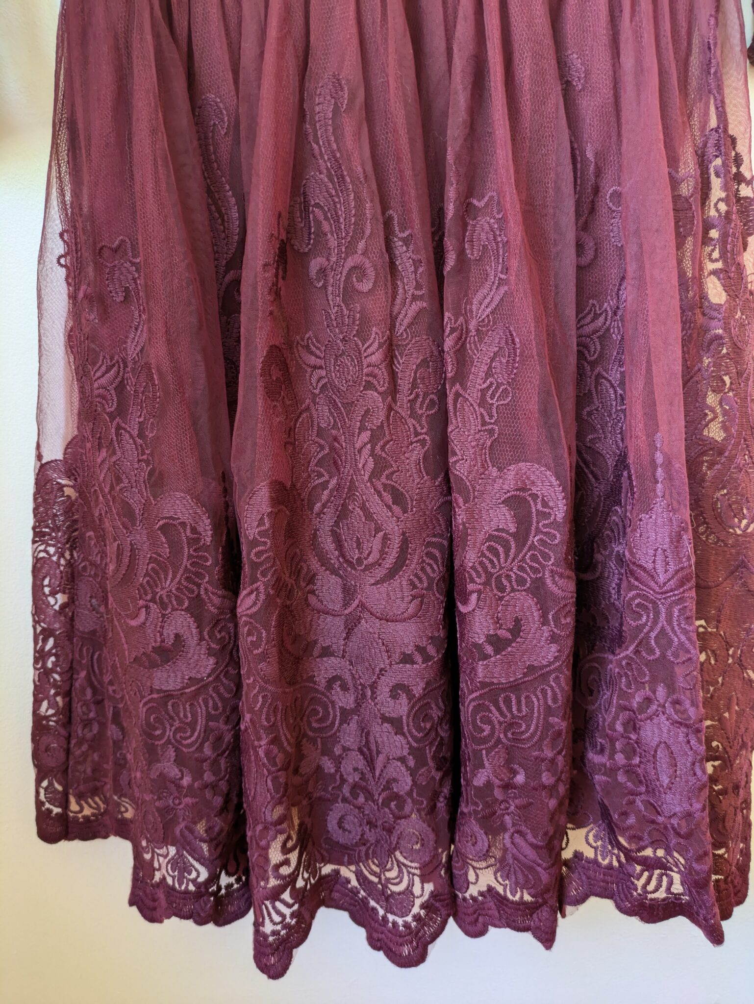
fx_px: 725
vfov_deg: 69.4
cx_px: 377
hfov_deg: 54.9
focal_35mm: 25
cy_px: 502
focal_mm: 5.43
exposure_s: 1/40
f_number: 1.89
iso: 258
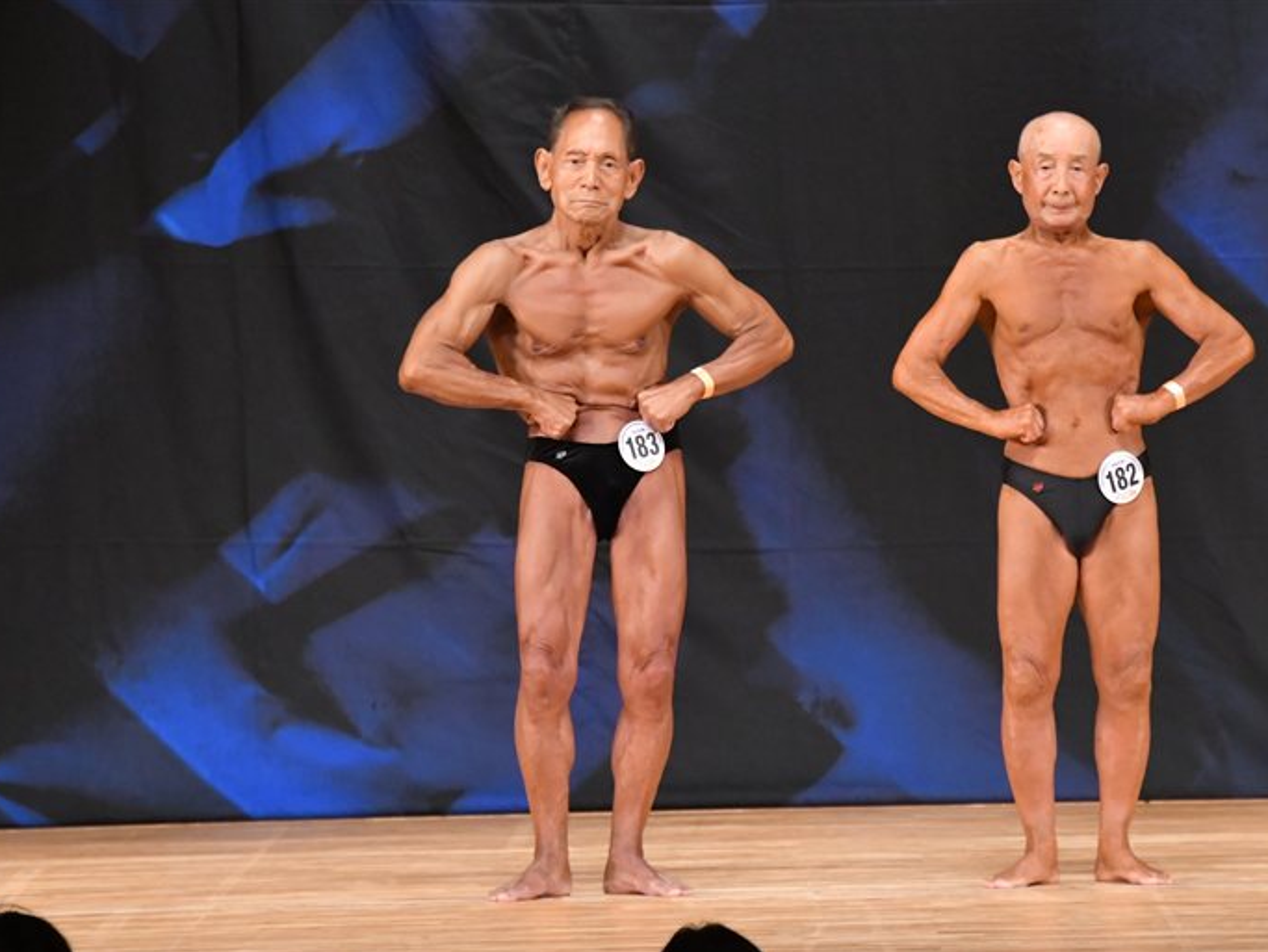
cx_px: 695
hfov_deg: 6.1
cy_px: 477
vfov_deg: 4.6
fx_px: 11984
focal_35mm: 327
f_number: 5.6
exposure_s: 1/400
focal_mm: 200
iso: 6400
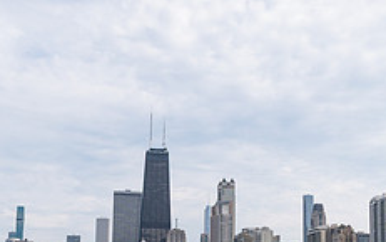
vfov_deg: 20.3
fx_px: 664
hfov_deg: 31.9
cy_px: 210
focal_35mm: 63
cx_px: 283
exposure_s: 1/640
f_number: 4.5
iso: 100
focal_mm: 24
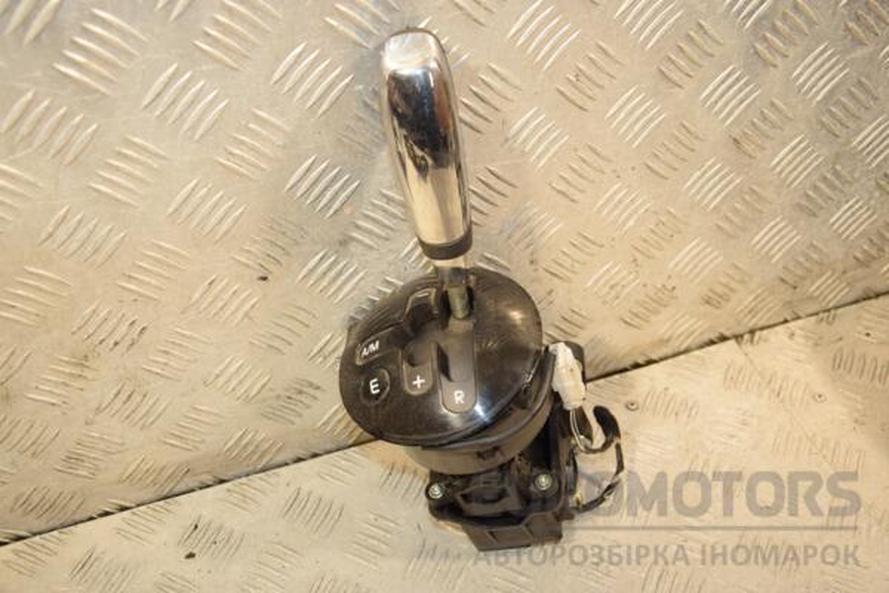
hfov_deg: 43.6
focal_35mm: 45
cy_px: 296
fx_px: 1111
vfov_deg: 29.9
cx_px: 444
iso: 800
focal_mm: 30
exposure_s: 1/200
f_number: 5
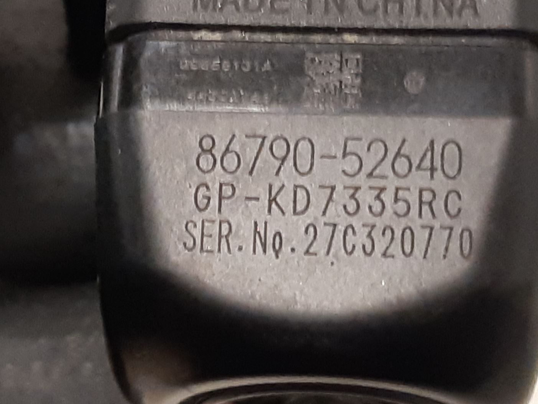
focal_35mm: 38
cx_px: 221
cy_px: 183
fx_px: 591
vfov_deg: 37.7
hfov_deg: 48.7
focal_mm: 3.93
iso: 250
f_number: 1.7
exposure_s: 1/25
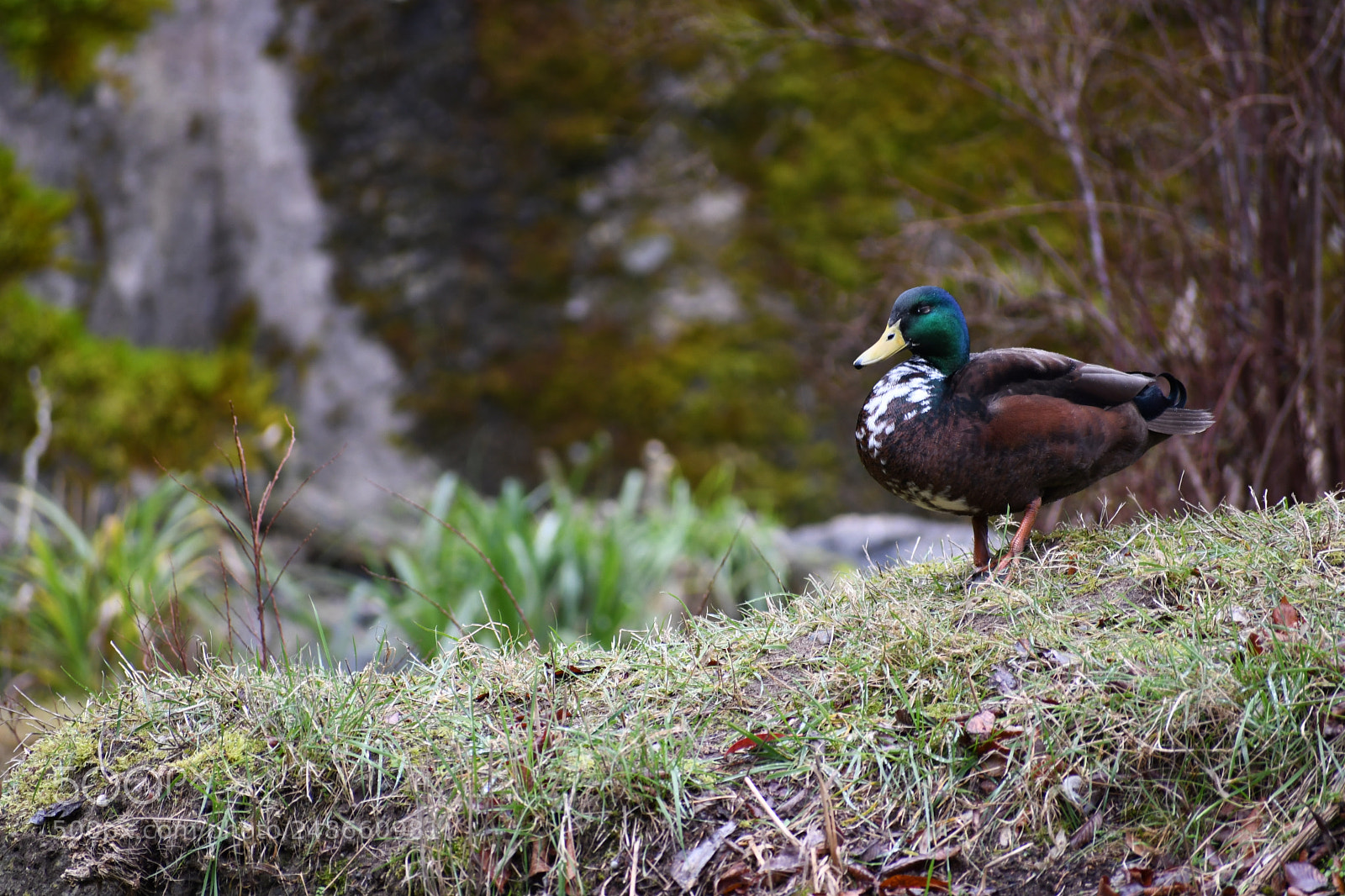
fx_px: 16808
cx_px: 672
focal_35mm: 450
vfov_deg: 3.1
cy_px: 448
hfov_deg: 4.6
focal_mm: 300
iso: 400
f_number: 6.3
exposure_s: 1/50
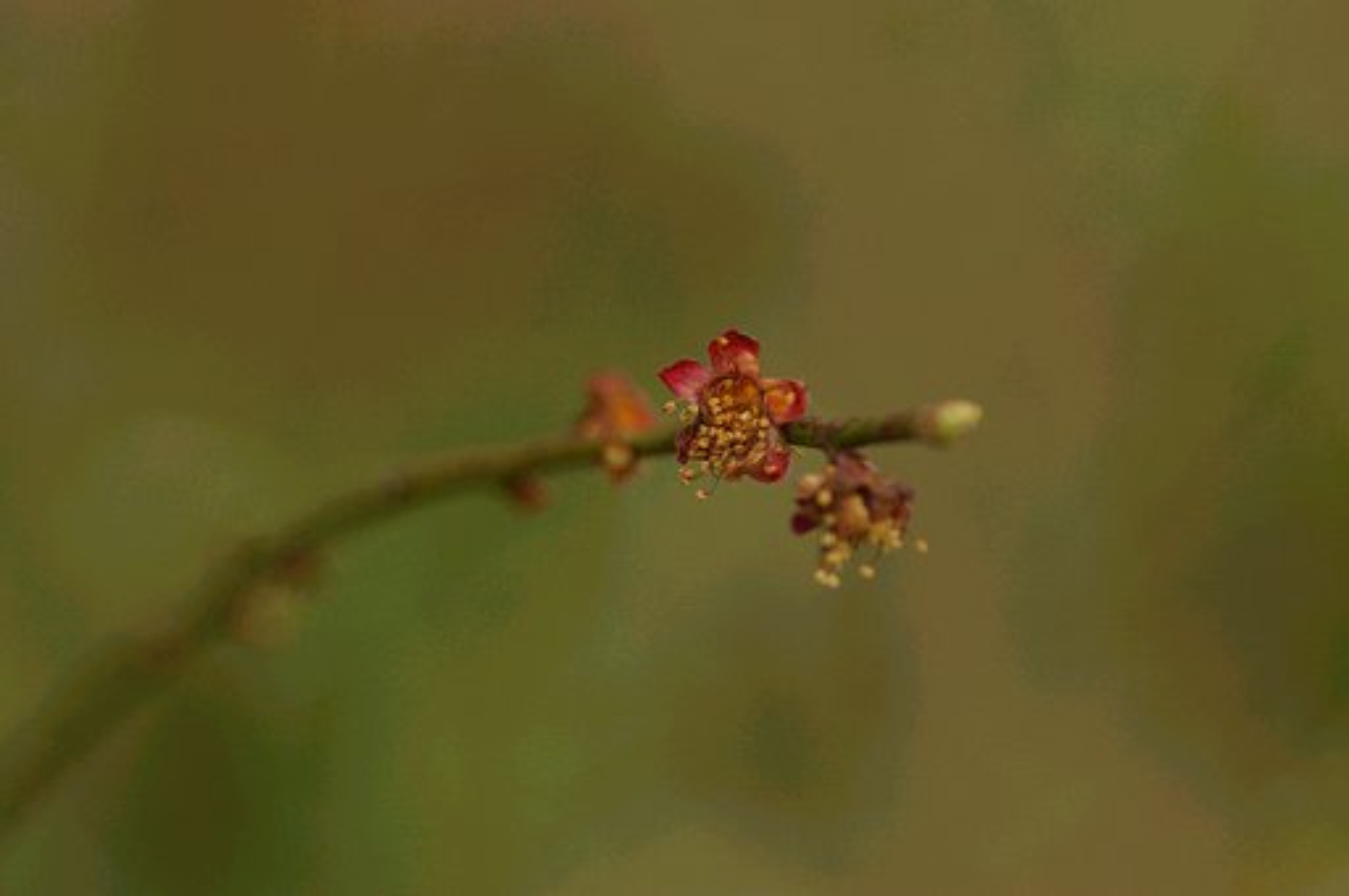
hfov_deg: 6.9
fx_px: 11227
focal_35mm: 300
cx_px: 674
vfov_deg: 4.6
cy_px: 448
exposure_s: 1/125
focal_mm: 200
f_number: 5.6
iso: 200
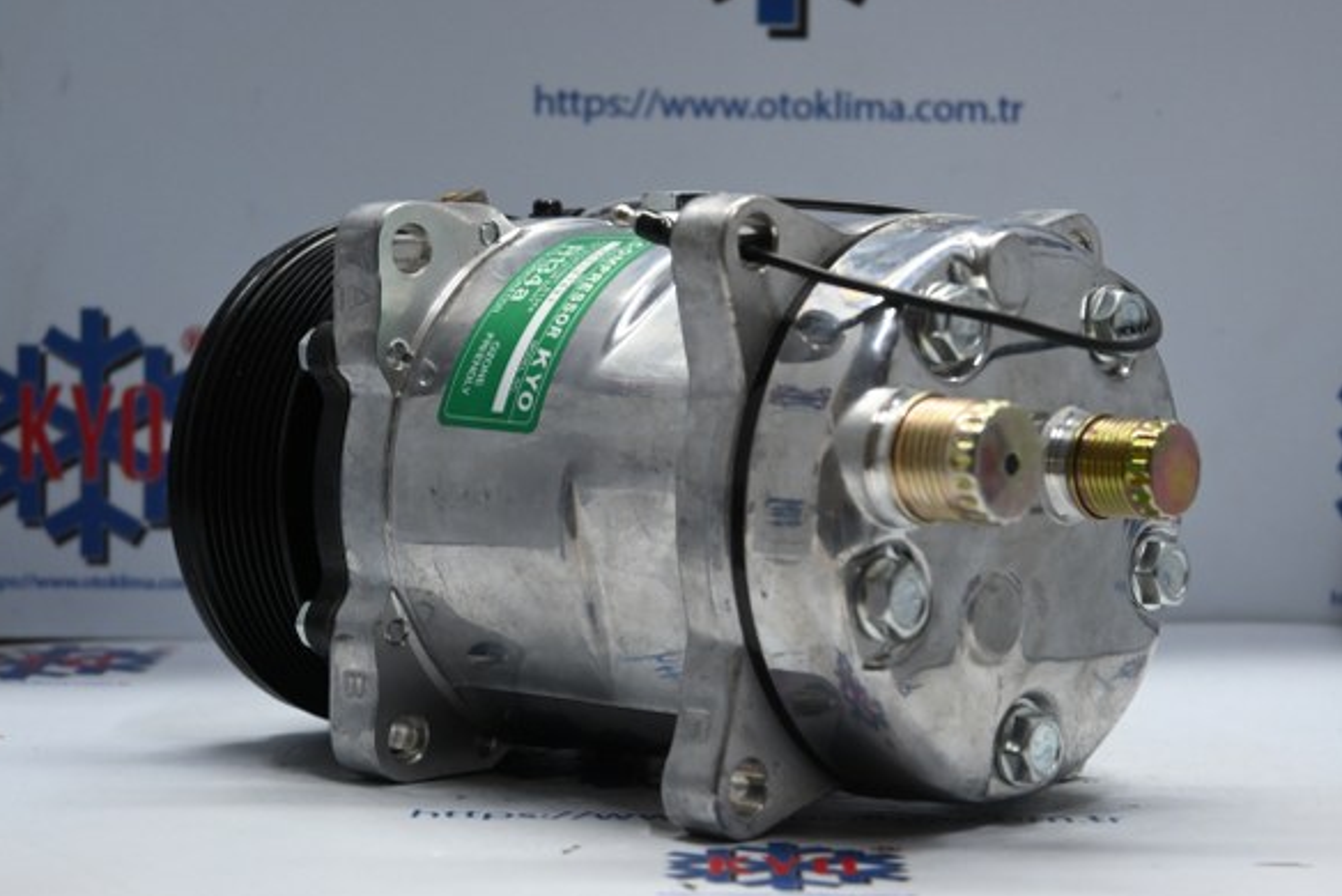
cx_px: 682
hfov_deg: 26.3
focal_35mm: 77
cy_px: 453
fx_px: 2872
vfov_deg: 17.7
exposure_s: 1/80
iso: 1600
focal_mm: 50
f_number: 6.3
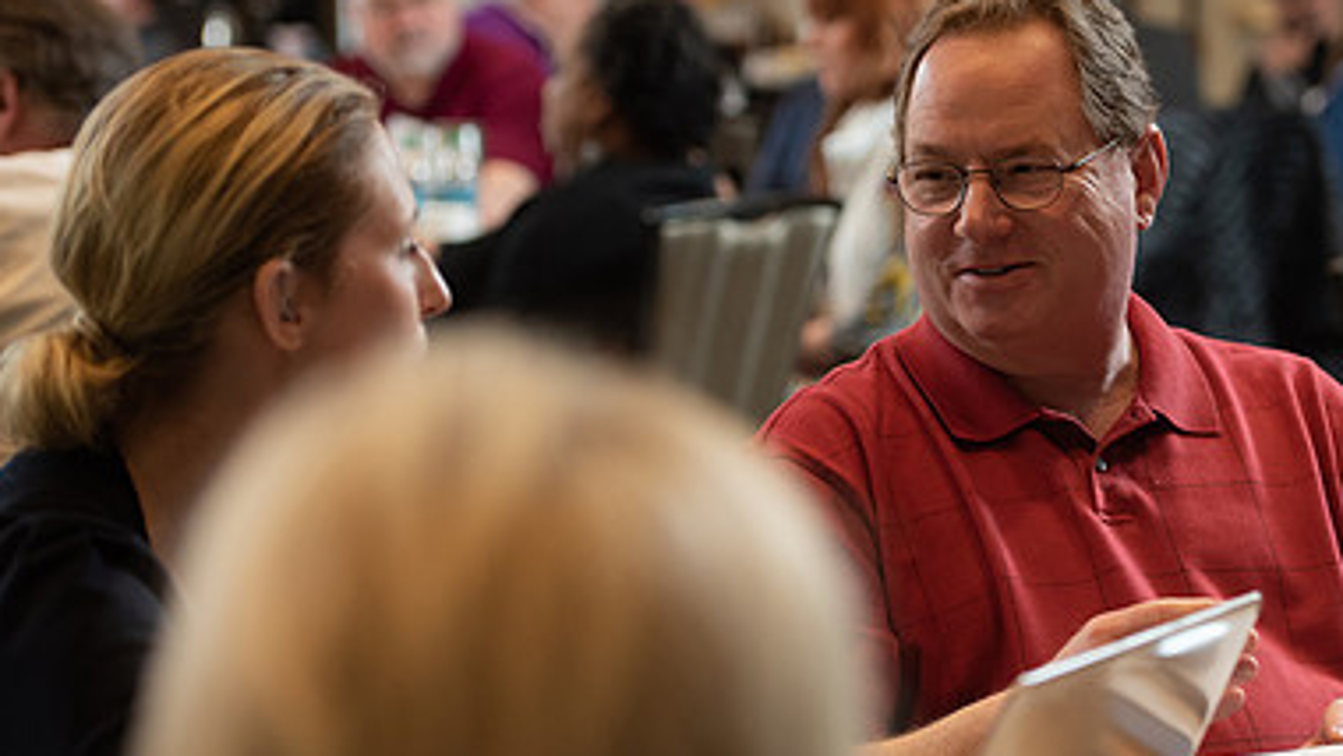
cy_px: 299
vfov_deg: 8.9
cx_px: 1014
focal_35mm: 136
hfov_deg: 15.7
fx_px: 4844
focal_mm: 85
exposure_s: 1/200
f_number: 3.5
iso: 1250
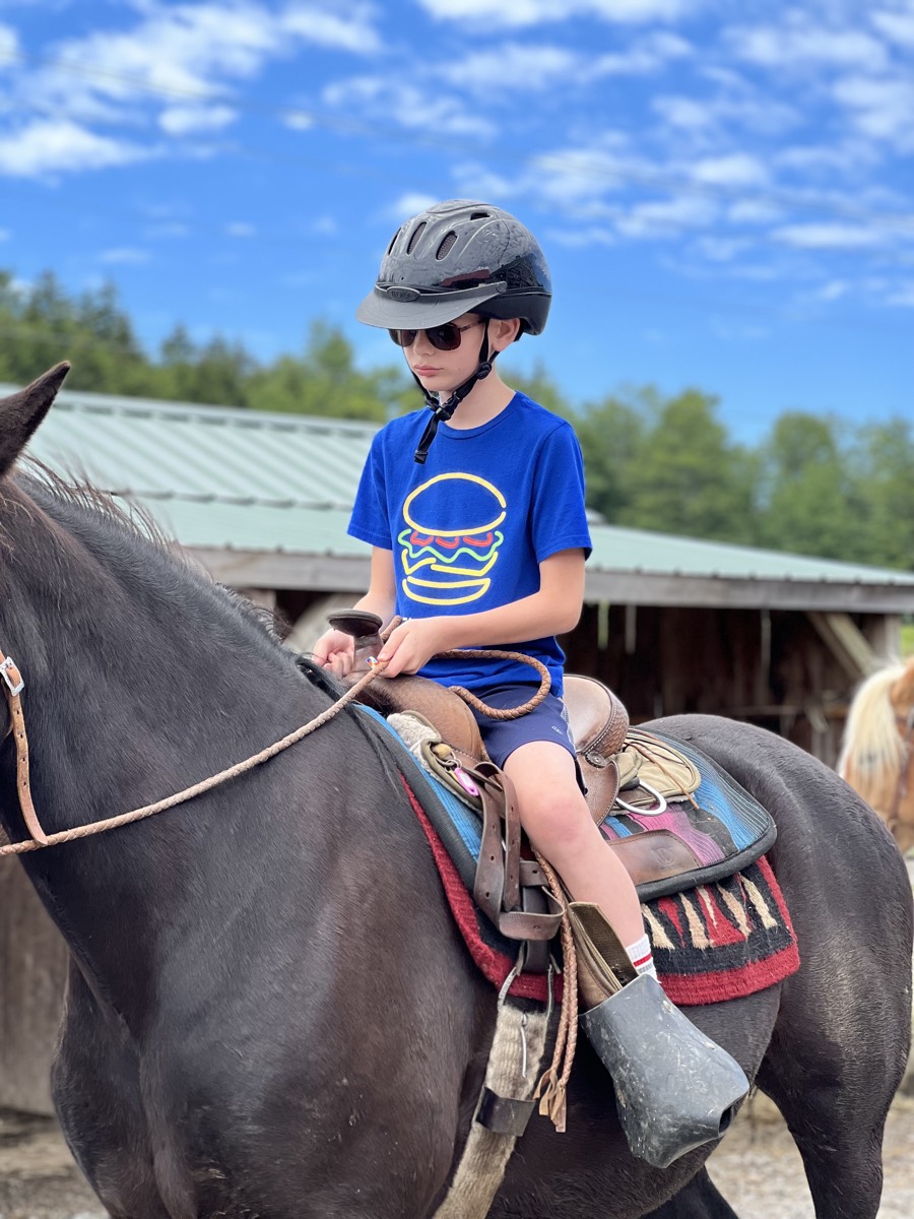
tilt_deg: +4.3
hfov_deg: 19.1
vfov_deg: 25.3
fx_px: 2711
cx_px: 457
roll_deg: -0.1
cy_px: 610
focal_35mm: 77
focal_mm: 9
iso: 32
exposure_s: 1/354
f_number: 2.8
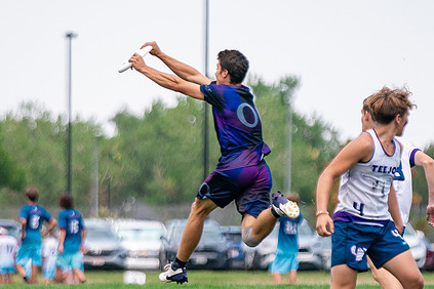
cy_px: 161
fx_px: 6702
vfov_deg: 2.5
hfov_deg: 3.7
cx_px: 161
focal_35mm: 556
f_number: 2.8
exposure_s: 1/3200
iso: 400
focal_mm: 200
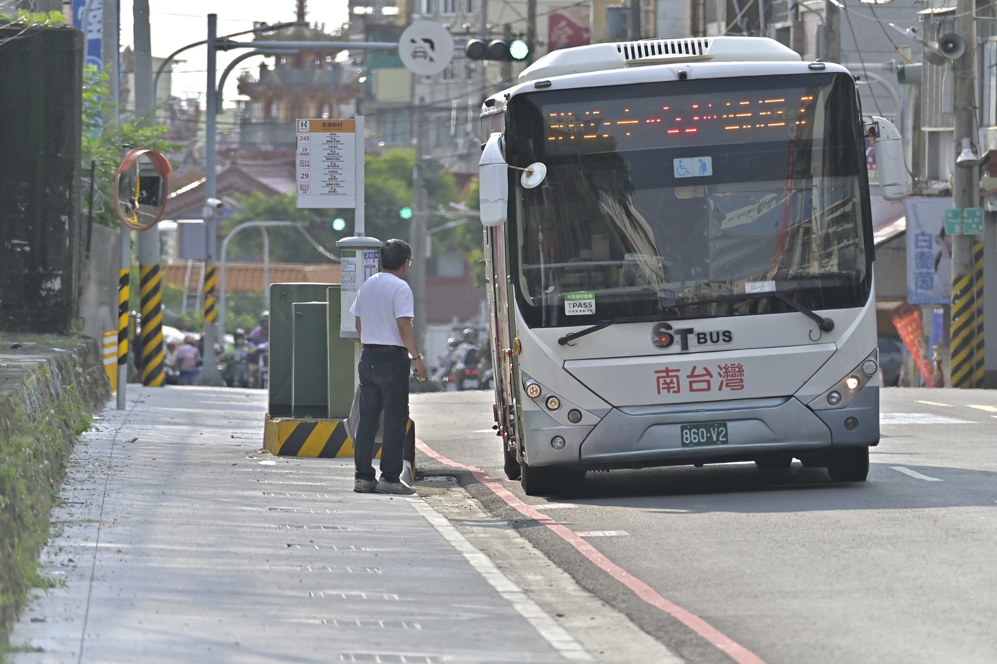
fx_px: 11074
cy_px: 332
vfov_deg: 3.4
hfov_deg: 5.2
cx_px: 498
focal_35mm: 400
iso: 800
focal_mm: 400
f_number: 8
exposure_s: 1/4000
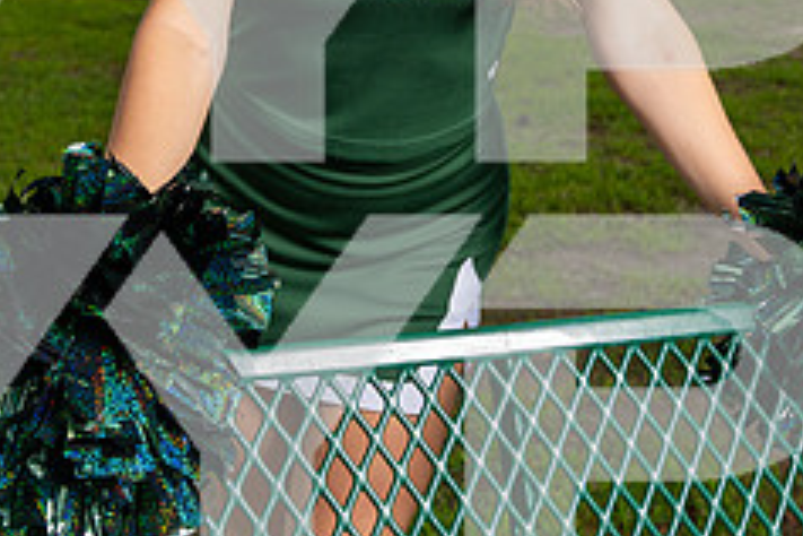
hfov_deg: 26.7
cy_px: -15
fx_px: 1695
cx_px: 410
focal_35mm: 76
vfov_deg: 17.5
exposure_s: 1/250
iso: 200
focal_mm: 31
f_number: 5
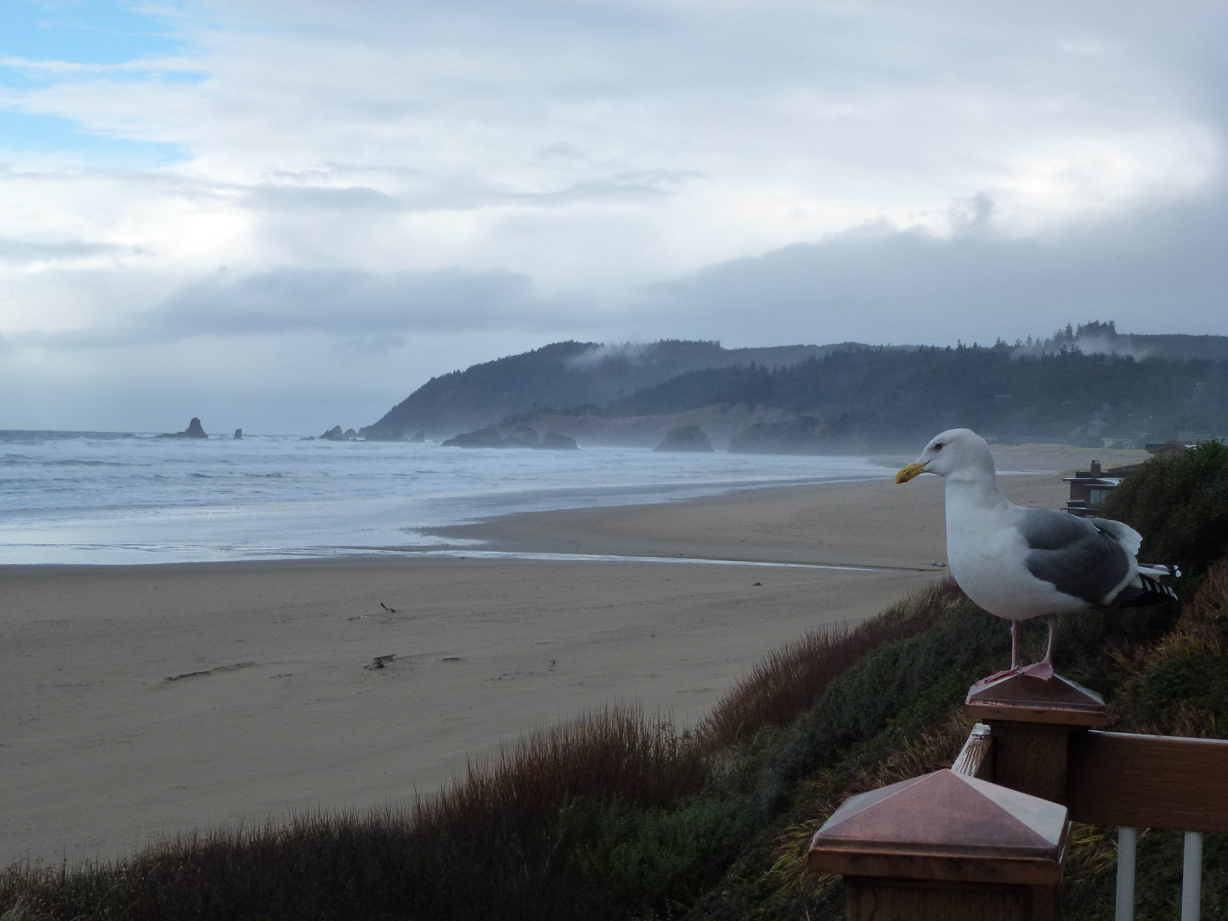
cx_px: 614
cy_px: 460
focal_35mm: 57
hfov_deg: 33.8
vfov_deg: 25.7
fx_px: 2022
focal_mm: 10.1
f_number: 4.4
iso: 160
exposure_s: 1/500
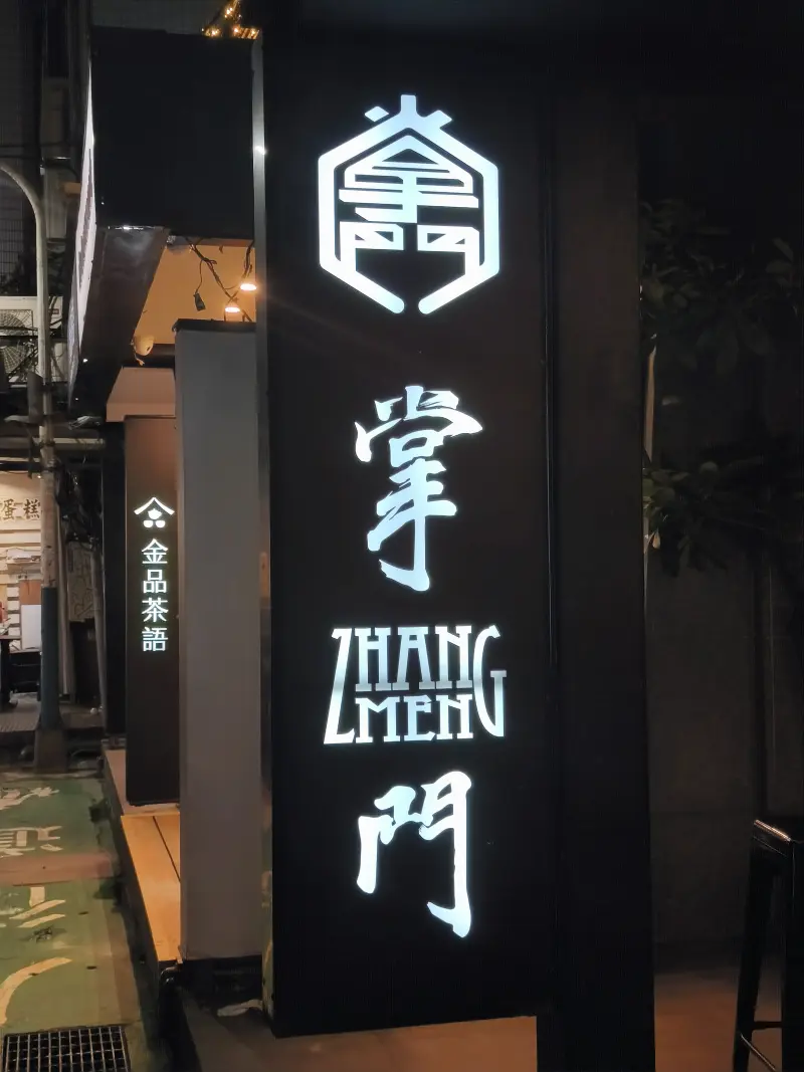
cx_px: 402
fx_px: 1425
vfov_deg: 41.2
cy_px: 536
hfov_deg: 31.5
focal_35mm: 46
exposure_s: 1/120
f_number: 1.65
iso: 320
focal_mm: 6.18
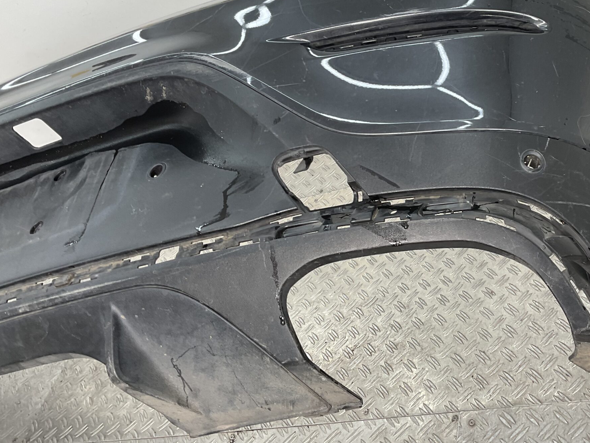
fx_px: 716
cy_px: 177
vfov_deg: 34.2
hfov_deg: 43.7
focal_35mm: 42
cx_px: 425
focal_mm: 3
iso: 25
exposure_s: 1/120
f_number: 1.8
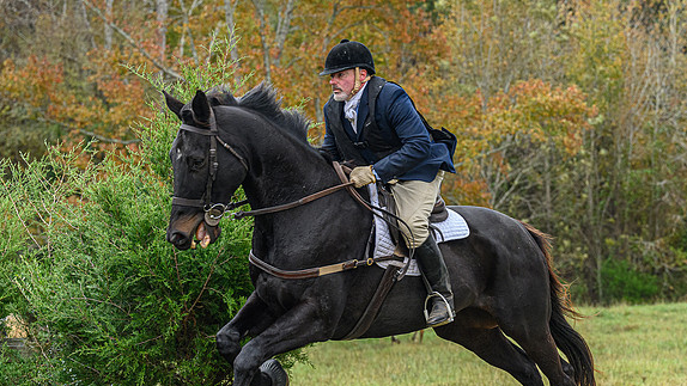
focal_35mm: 133
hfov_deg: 16.1
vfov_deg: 9.1
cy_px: 248
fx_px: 2423
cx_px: 488
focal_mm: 80
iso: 1000
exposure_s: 1/800
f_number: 3.5
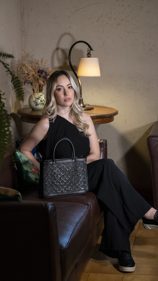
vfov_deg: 23.7
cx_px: 92
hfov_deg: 13.4
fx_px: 670
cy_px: 142
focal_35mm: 90
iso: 2500
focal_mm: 85
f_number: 9
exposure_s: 1/125
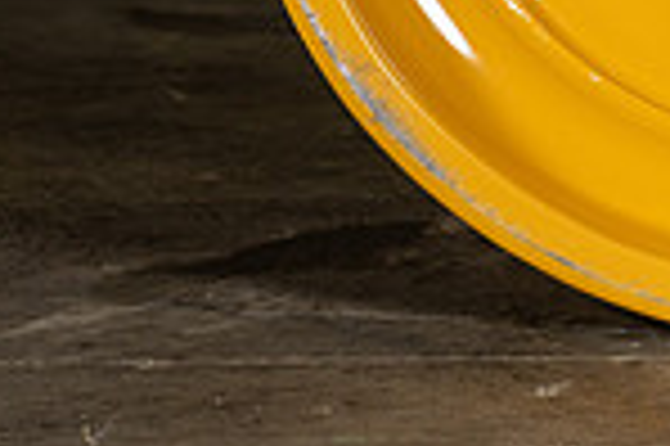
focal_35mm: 187
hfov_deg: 10.7
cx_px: 881
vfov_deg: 7.2
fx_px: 3476
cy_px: -187
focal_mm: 48
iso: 800
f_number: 5.6
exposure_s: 1/100
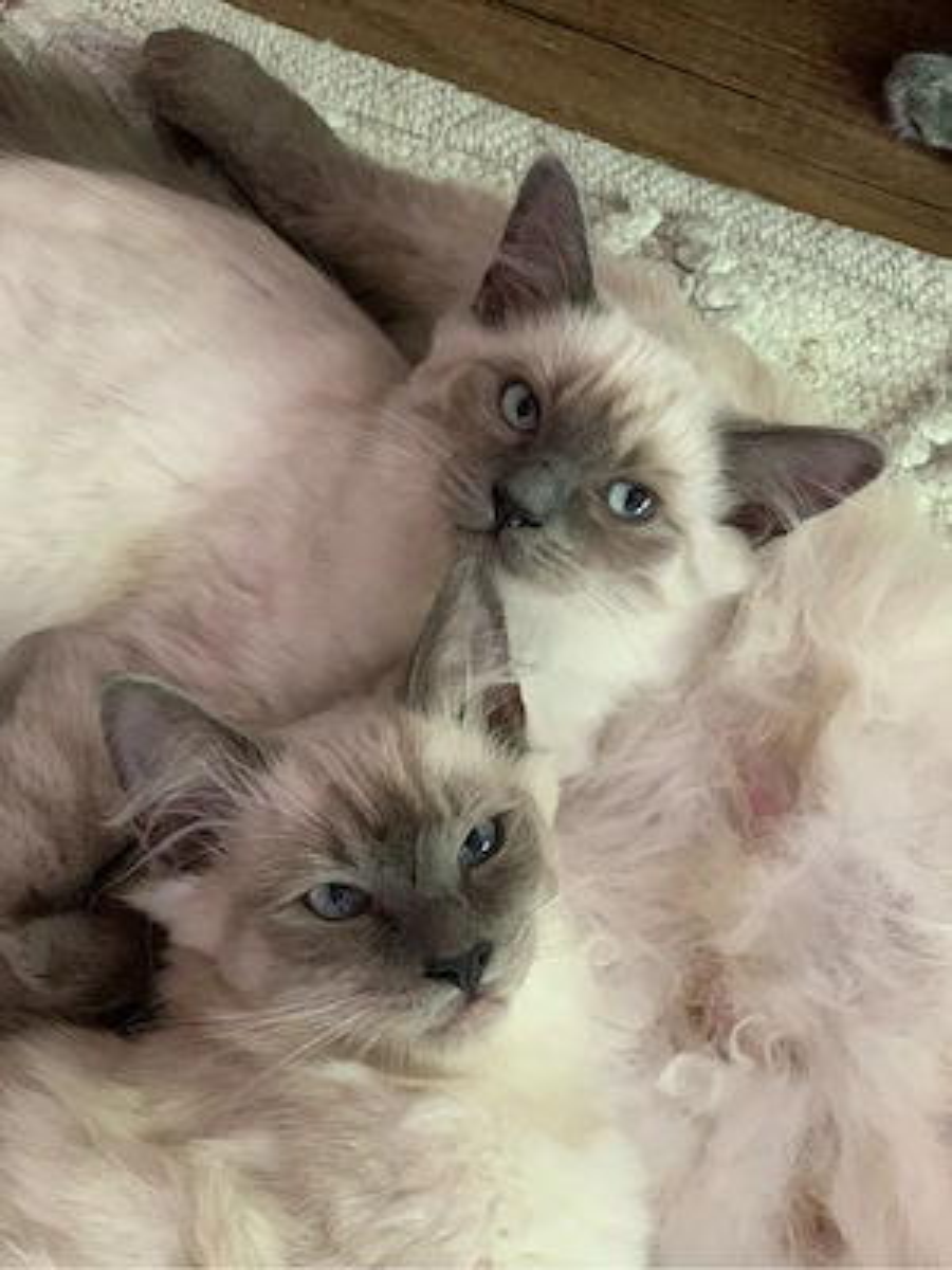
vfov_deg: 36.8
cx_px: 476
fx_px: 1907
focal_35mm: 52
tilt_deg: -61.9
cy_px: 635
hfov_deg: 28.0
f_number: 2.4
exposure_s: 1/32
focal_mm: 6
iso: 500
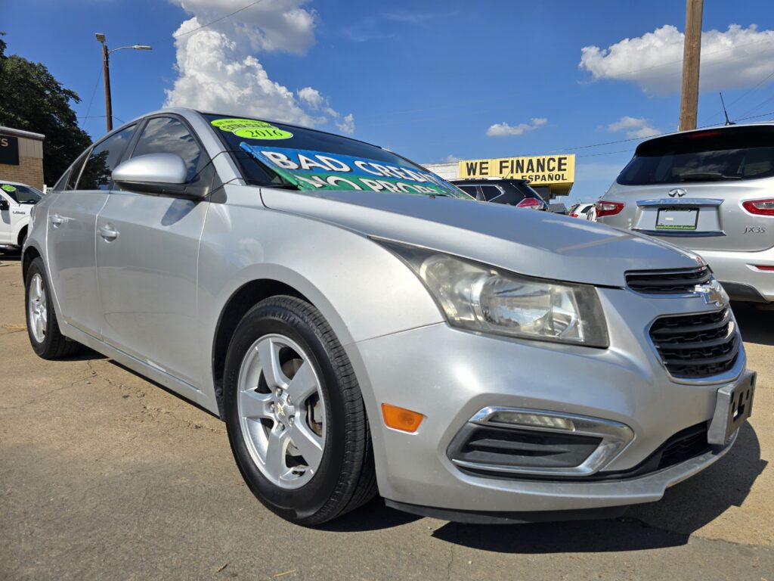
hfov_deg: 73.9
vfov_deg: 58.9
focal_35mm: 23
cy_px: 290
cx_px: 387
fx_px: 514
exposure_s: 1/1889
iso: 12
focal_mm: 6.3
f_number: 1.7
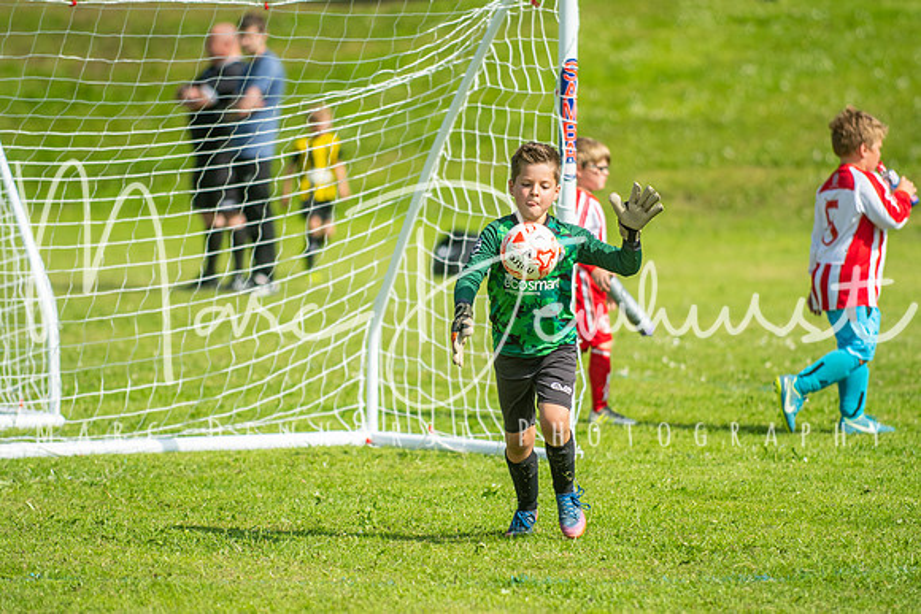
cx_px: 460
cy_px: 307
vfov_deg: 4.6
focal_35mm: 300
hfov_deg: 6.9
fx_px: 7676
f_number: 3.2
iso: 250
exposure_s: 1/3200
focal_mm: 200
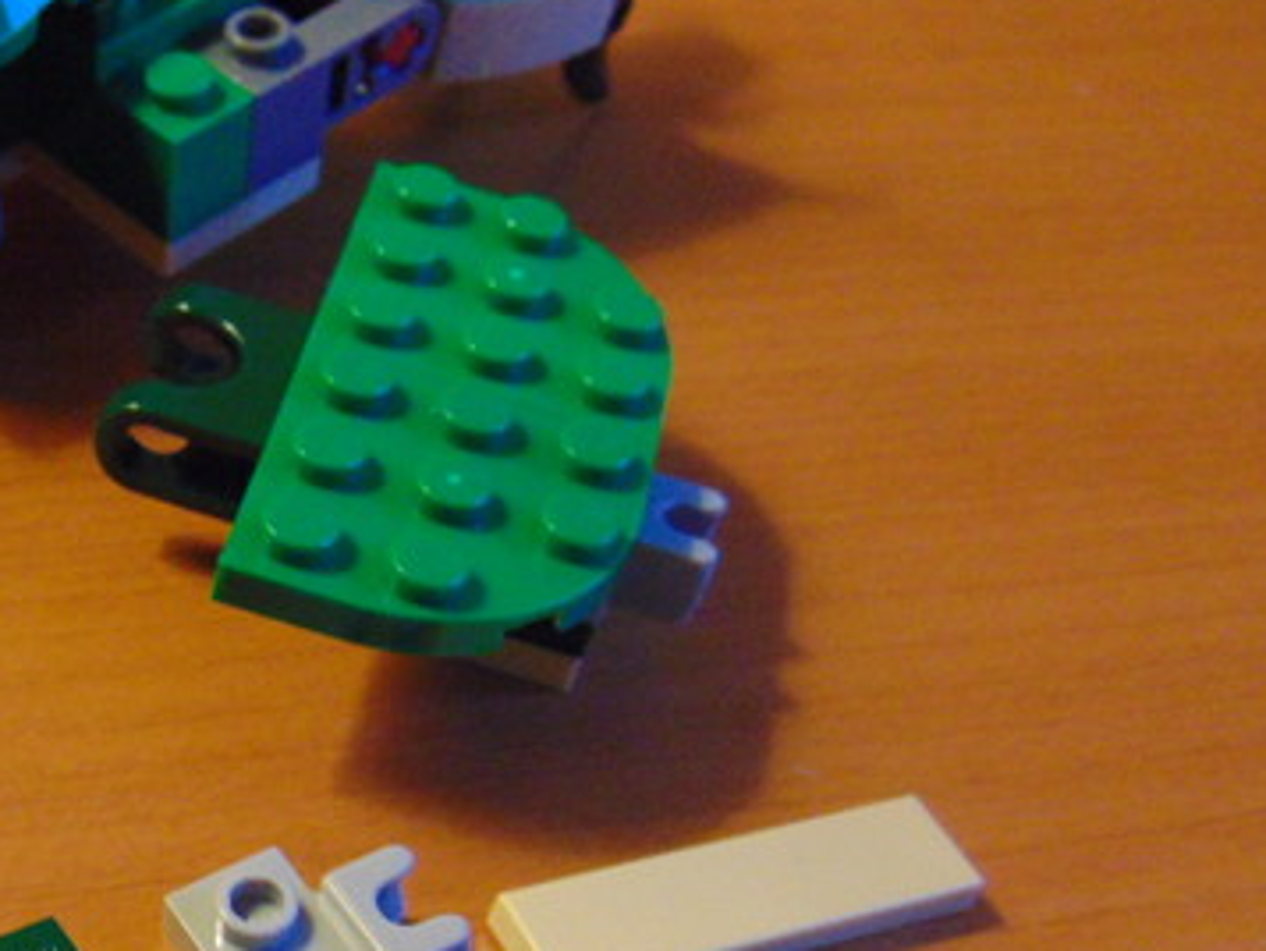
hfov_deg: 28.8
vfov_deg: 22.9
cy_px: 775
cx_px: 0
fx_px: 2305
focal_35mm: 63
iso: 250
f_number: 3
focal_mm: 4.5
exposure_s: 1/30
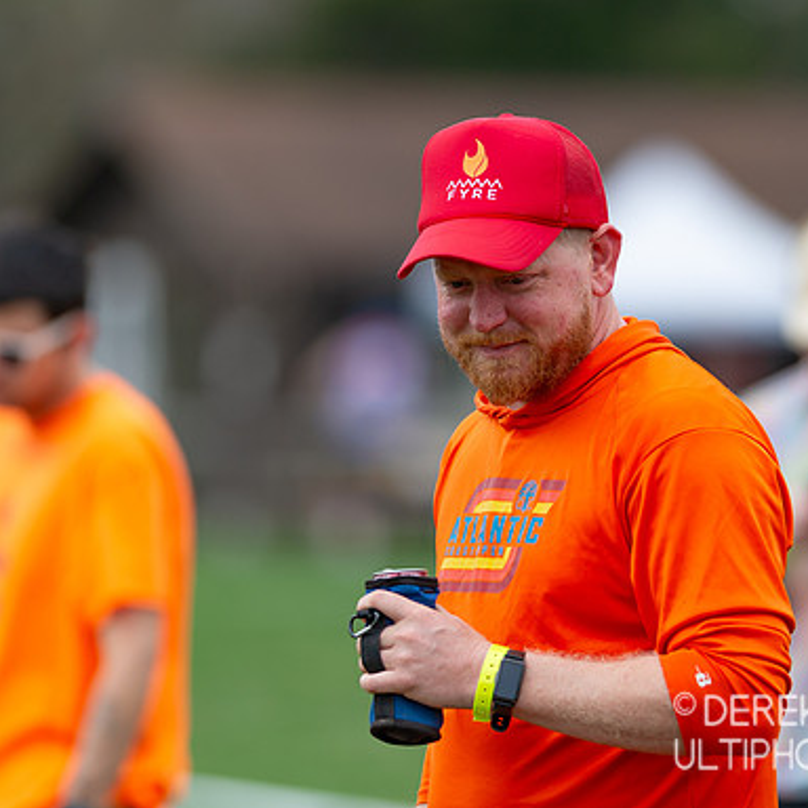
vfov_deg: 3.6
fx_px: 12808
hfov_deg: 3.6
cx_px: 584
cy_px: 359
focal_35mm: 485
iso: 160
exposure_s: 1/2500
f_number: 2.8
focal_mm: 300
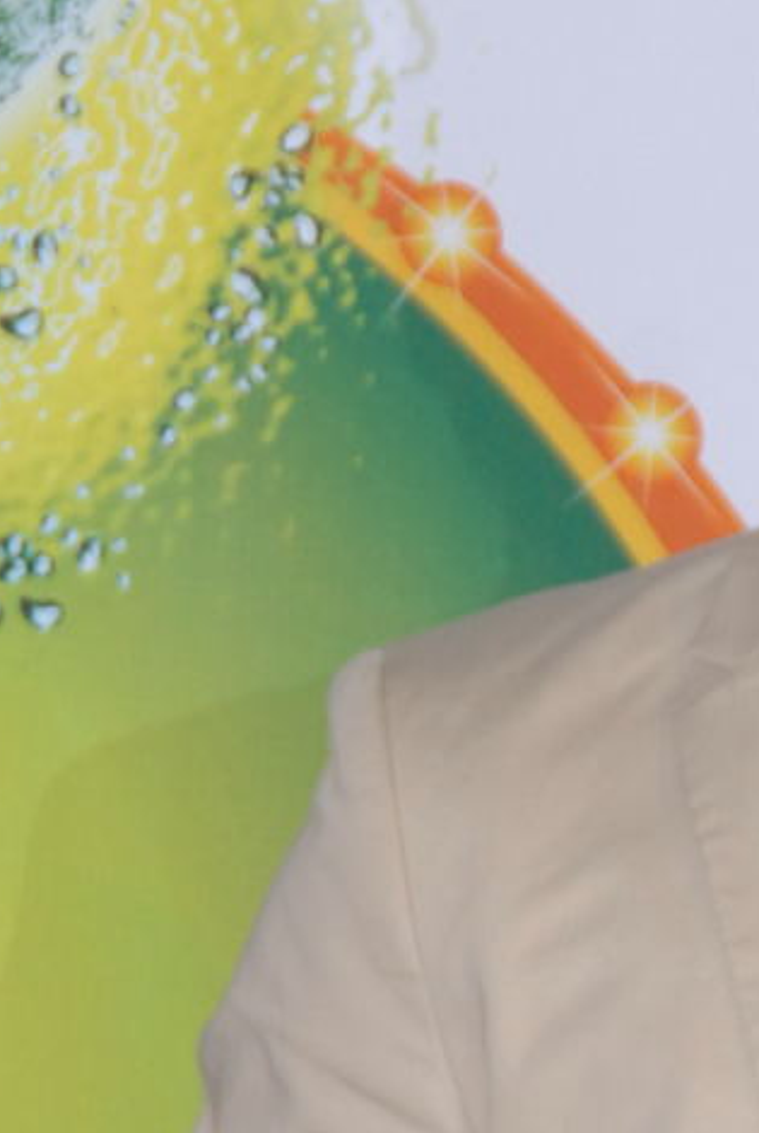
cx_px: 947
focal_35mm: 537
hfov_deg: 2.6
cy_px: 1444
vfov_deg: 3.8
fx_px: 16910
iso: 500
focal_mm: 105
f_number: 6.3
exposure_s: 1/100
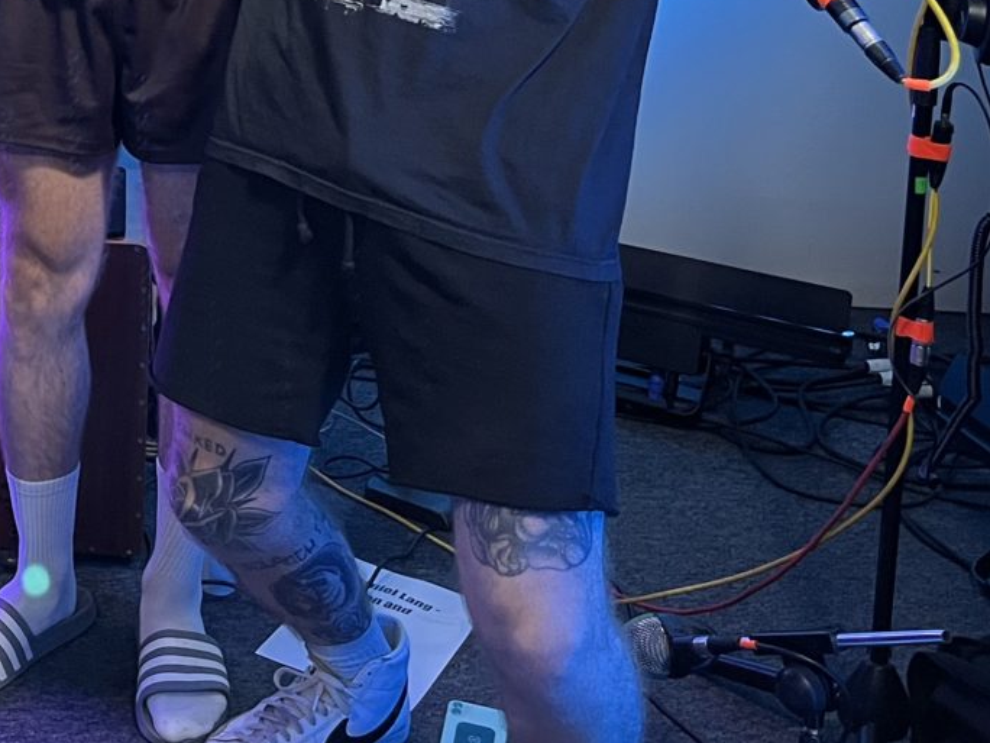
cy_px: -230
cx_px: -97
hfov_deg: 24.8
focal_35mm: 73
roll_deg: -0.7
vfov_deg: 18.7
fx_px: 2088
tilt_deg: -8.6
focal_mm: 5.1
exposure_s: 1/59
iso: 160
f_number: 1.6
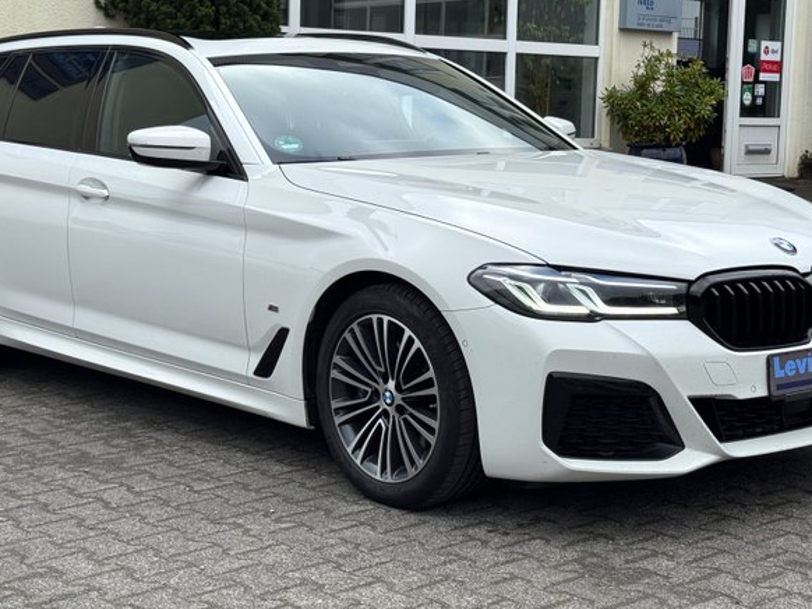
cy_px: 243
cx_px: 393
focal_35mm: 66
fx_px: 1548
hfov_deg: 29.4
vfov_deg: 22.2
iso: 64
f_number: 1.78
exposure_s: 1/1490
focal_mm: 6.76
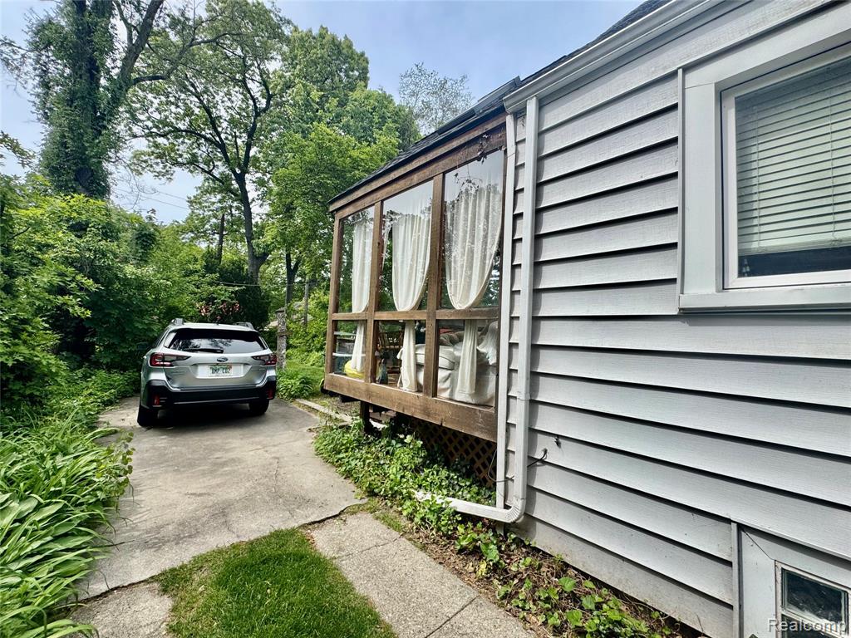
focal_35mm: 14
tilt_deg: +5.8
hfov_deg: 102.1
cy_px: 319
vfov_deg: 85.7
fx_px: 344
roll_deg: -1.3
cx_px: 426
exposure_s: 1/1034
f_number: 2.2
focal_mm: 2.22
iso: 40
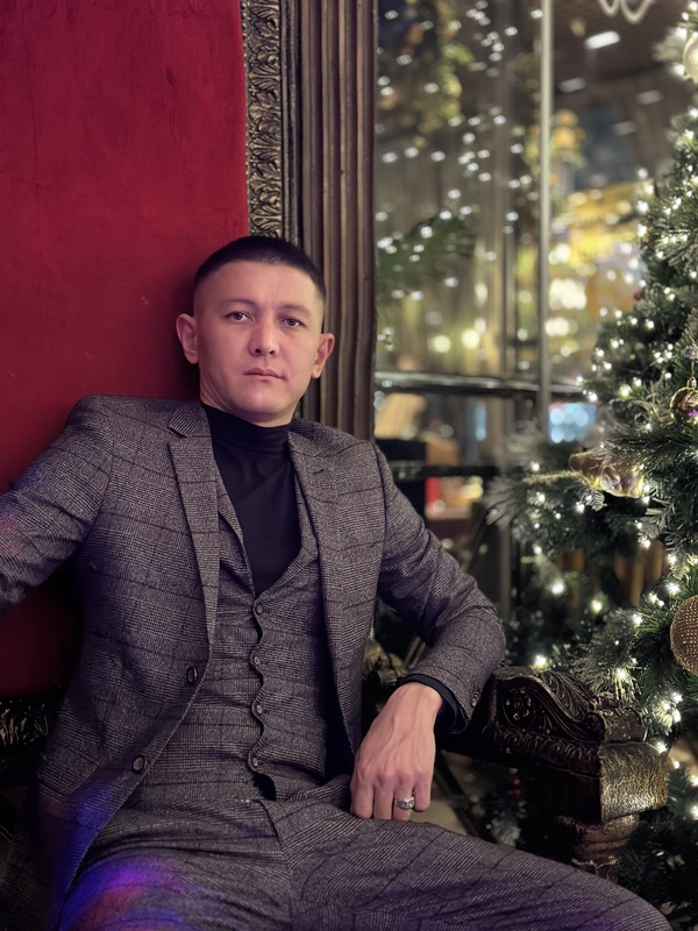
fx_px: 1291
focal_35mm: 48
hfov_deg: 30.3
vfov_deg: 39.7
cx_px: 349
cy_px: 466
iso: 800
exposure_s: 1/20
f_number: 1.78
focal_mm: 6.86
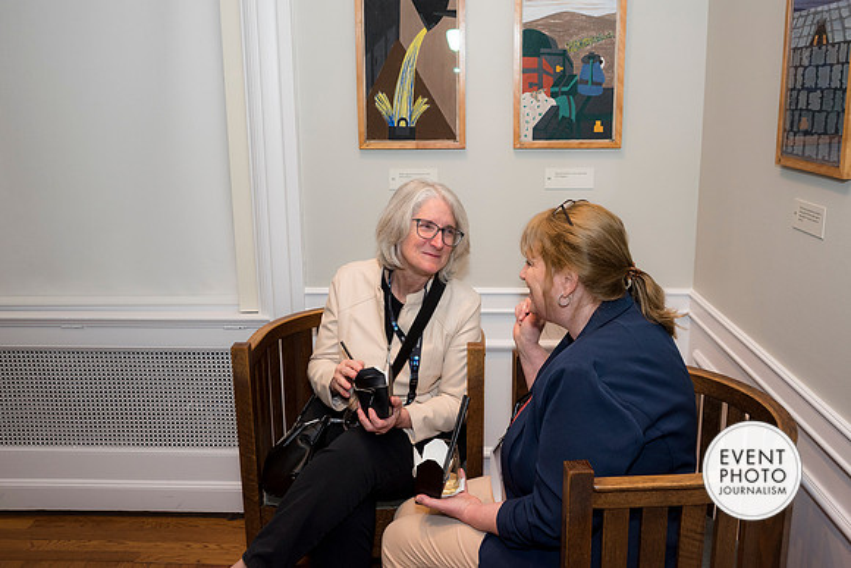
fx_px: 806
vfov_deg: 38.8
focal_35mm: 34
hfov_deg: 55.7
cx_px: 427
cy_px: 270
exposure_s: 1/125
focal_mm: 32
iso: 800
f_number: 5
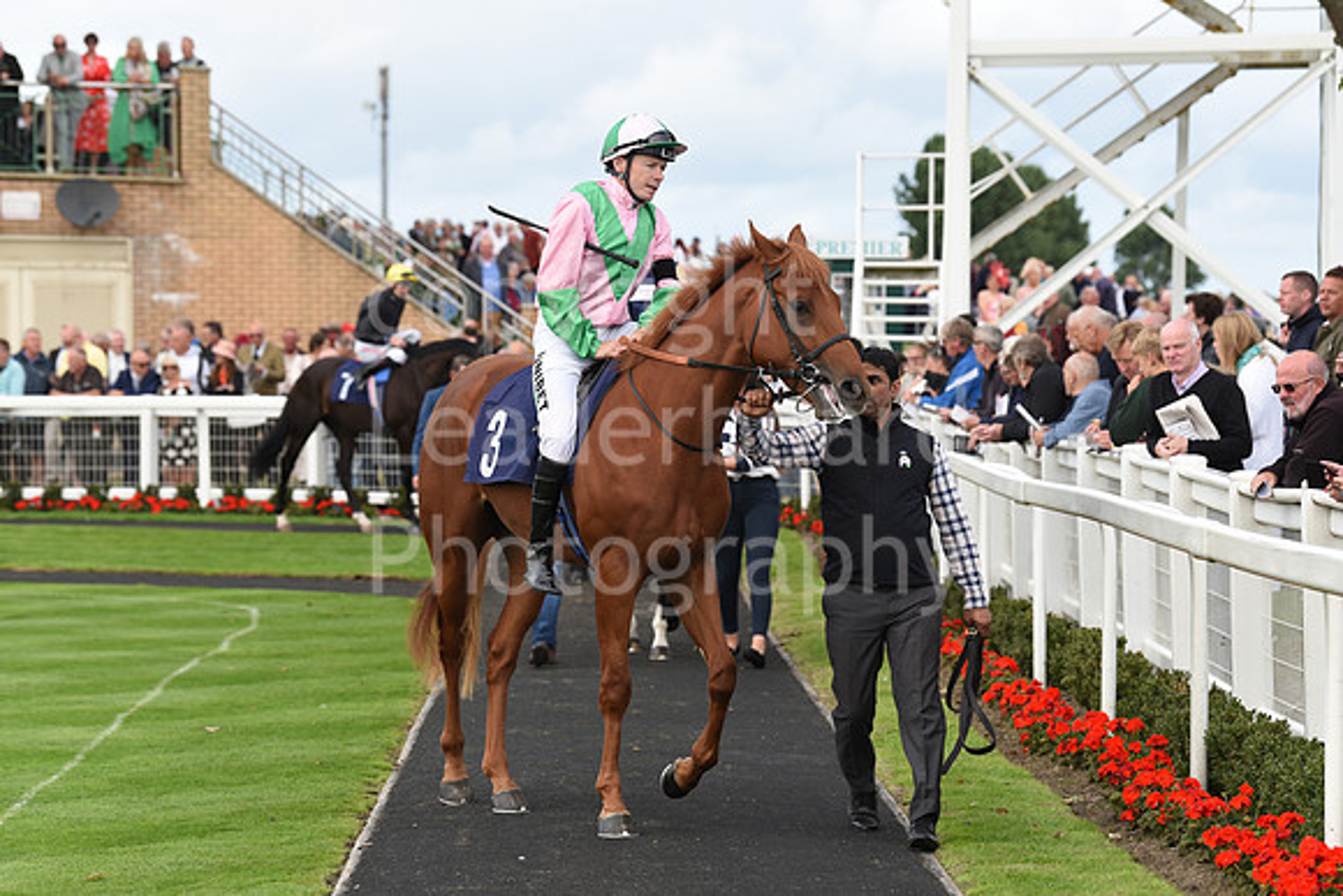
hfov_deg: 15.8
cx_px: 672
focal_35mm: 130
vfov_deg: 10.6
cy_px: 448
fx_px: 4851
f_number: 5.6
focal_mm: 130
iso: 500
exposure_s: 1/1250
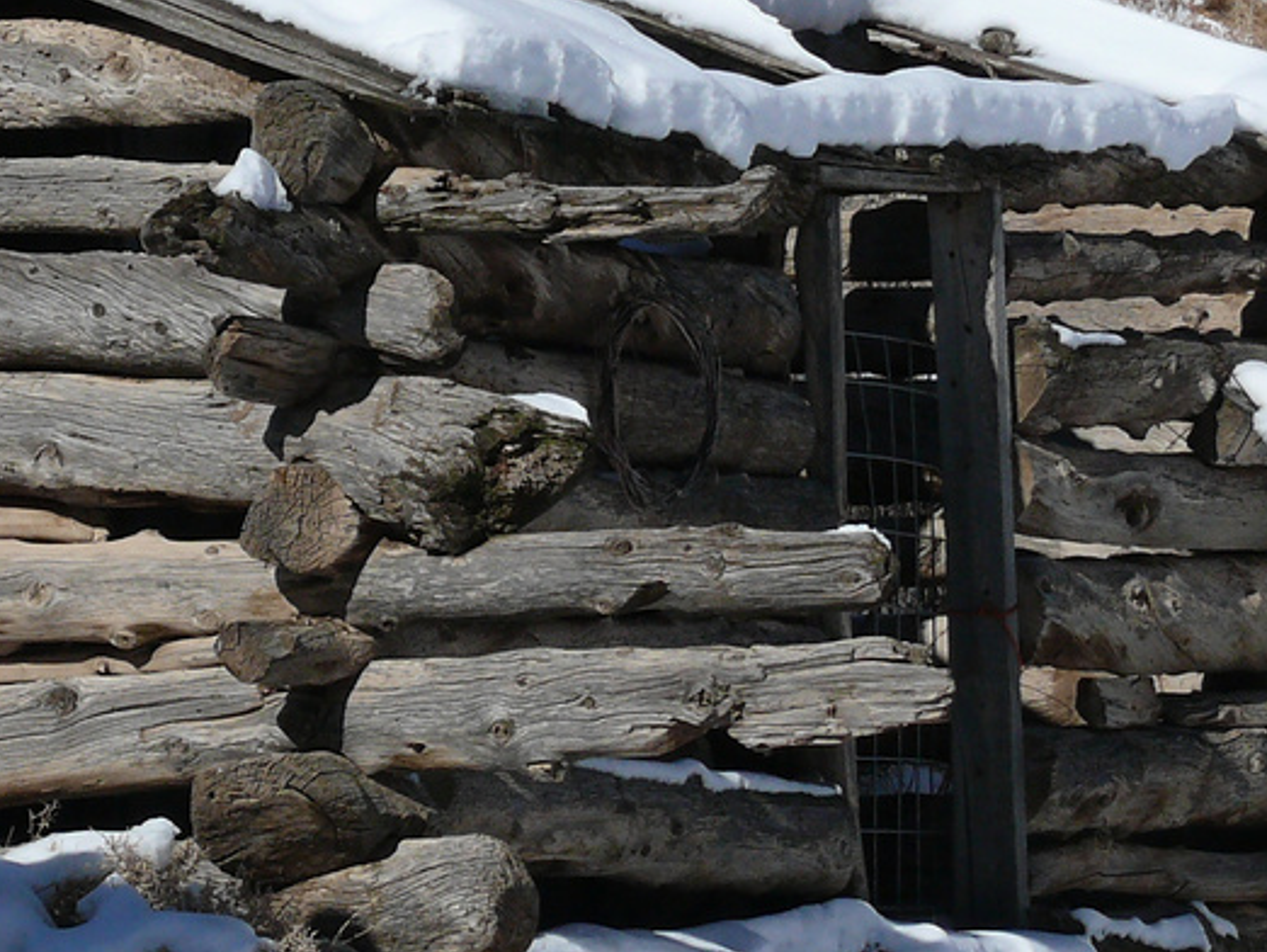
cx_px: 27
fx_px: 11205
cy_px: 243
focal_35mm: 306
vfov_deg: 4.9
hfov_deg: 6.5
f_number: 5.6
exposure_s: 1/500
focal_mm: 21.9
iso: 100
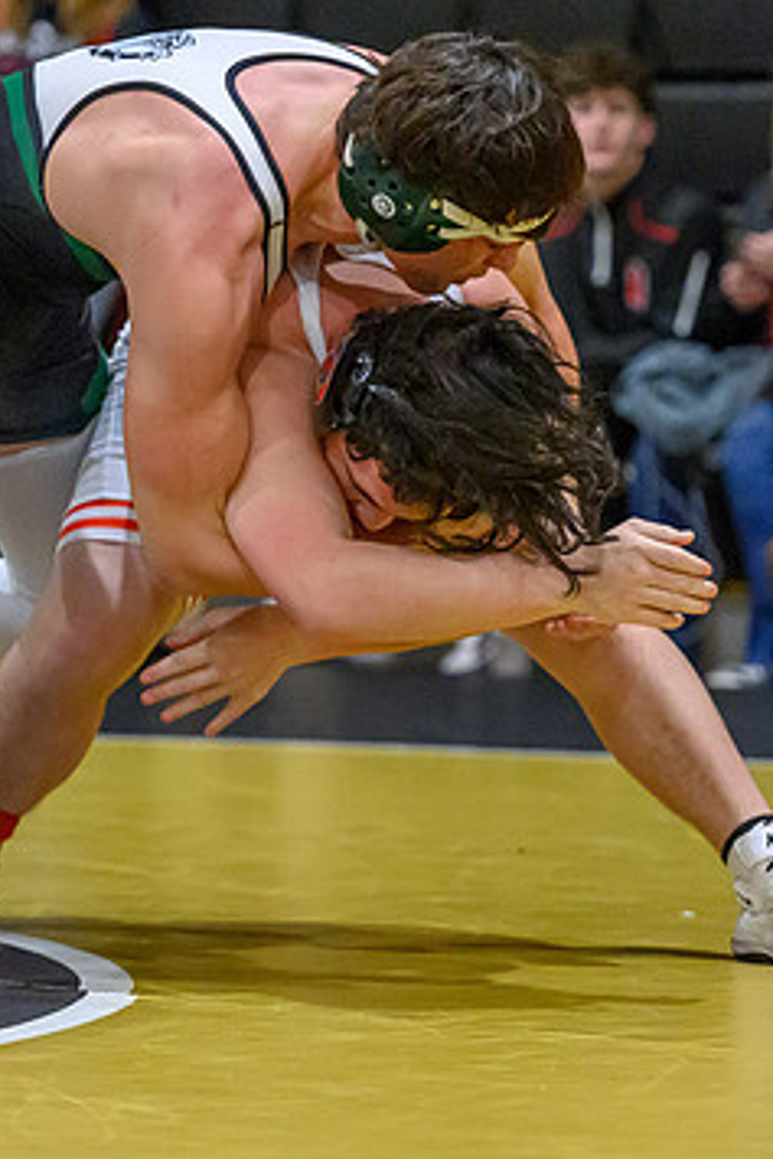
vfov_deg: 8.8
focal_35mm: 233
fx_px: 7497
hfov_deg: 5.9
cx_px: 325
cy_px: 664
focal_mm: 98
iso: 9000
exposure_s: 1/800
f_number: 2.8
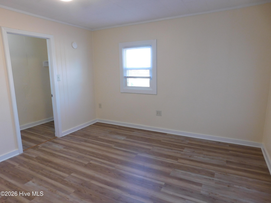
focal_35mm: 23
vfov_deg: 58.9
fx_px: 180
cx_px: 136
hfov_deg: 73.9
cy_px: 102
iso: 125
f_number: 3
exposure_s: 1/30
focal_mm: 4
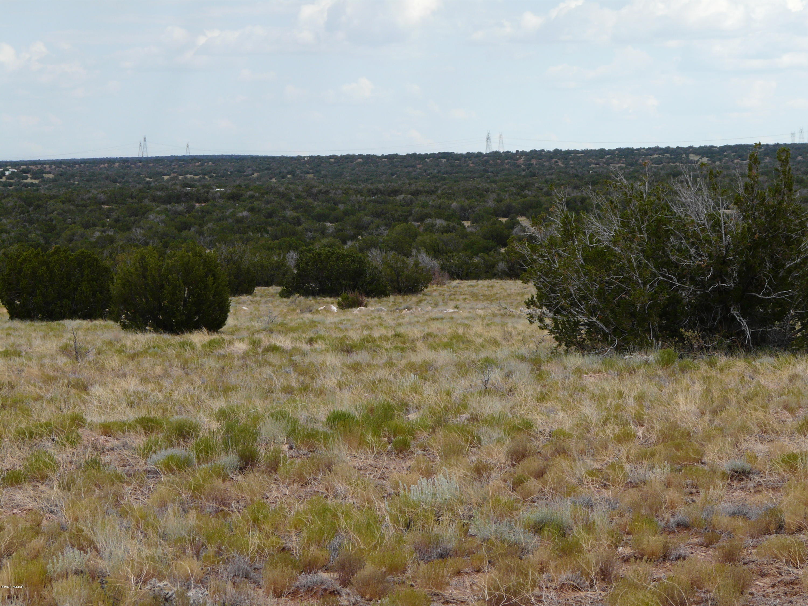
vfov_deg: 10.3
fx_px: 3361
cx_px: 404
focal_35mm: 144
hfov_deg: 13.7
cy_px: 303
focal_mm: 23.7
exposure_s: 1/250
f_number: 5
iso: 100
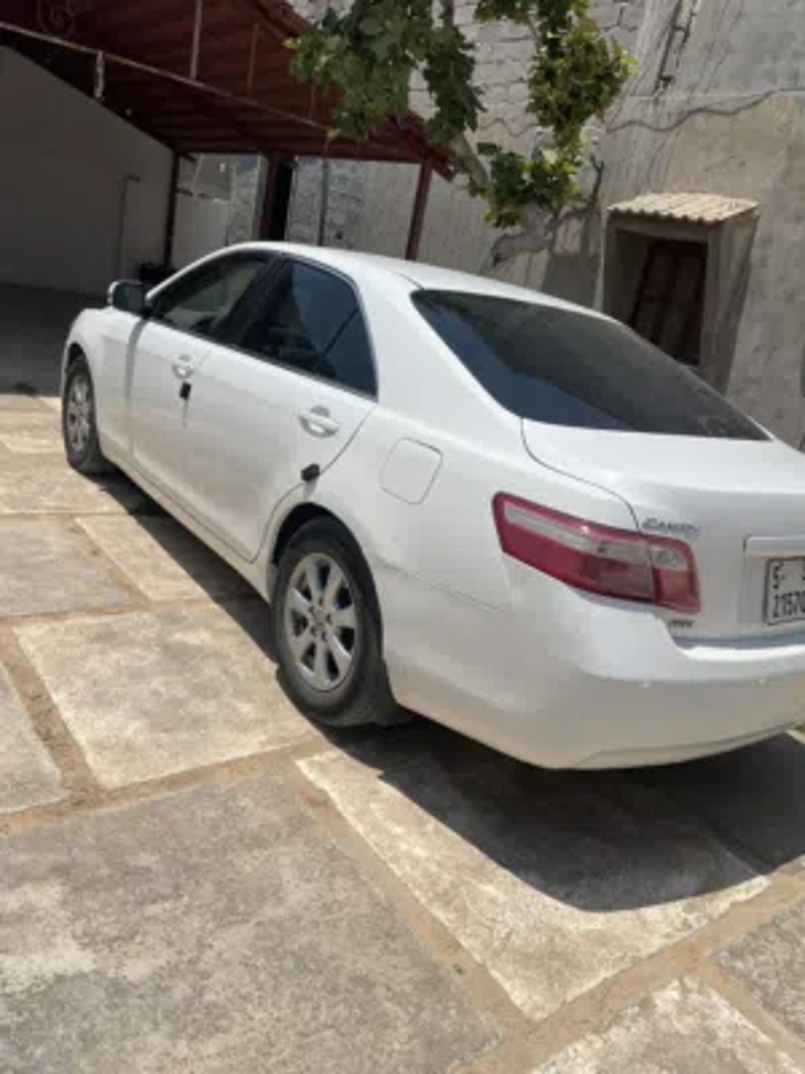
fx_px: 806
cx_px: 402
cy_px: 537
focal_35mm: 26
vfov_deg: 67.3
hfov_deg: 53.1
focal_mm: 4.2
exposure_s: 1/7299
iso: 32
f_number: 1.6
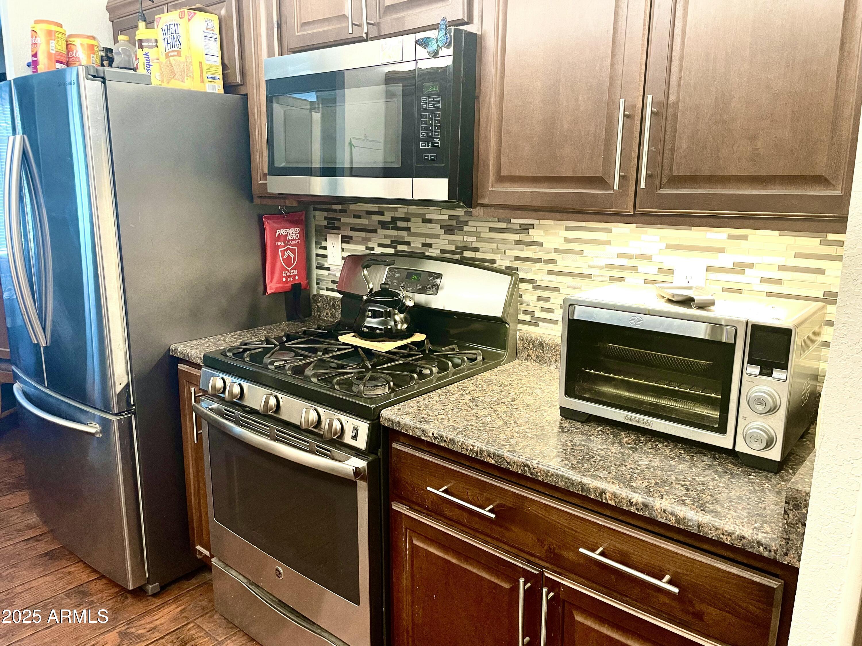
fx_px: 647
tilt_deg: -11.4
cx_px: 431
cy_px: 323
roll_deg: -0.3
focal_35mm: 26
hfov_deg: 67.3
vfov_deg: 53.1
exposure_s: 1/60
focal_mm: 4.2
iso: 200
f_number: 1.6
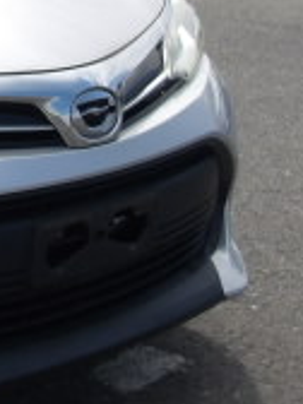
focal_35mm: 103
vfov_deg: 18.7
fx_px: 1202
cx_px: -334
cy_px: 38
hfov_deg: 12.4
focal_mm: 4.9
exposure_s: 1/97
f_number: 10.4
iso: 100
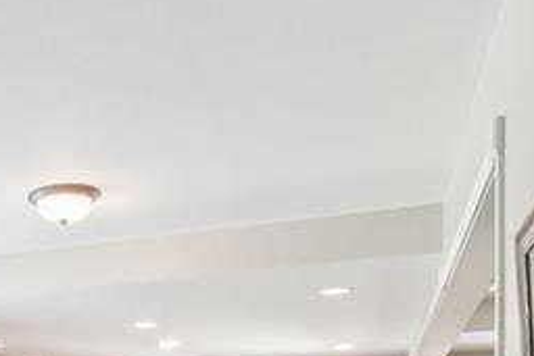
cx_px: -127
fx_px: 890
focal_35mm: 60
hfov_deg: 28.5
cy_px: 461
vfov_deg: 20.7
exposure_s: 1/4
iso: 400
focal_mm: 10
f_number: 8
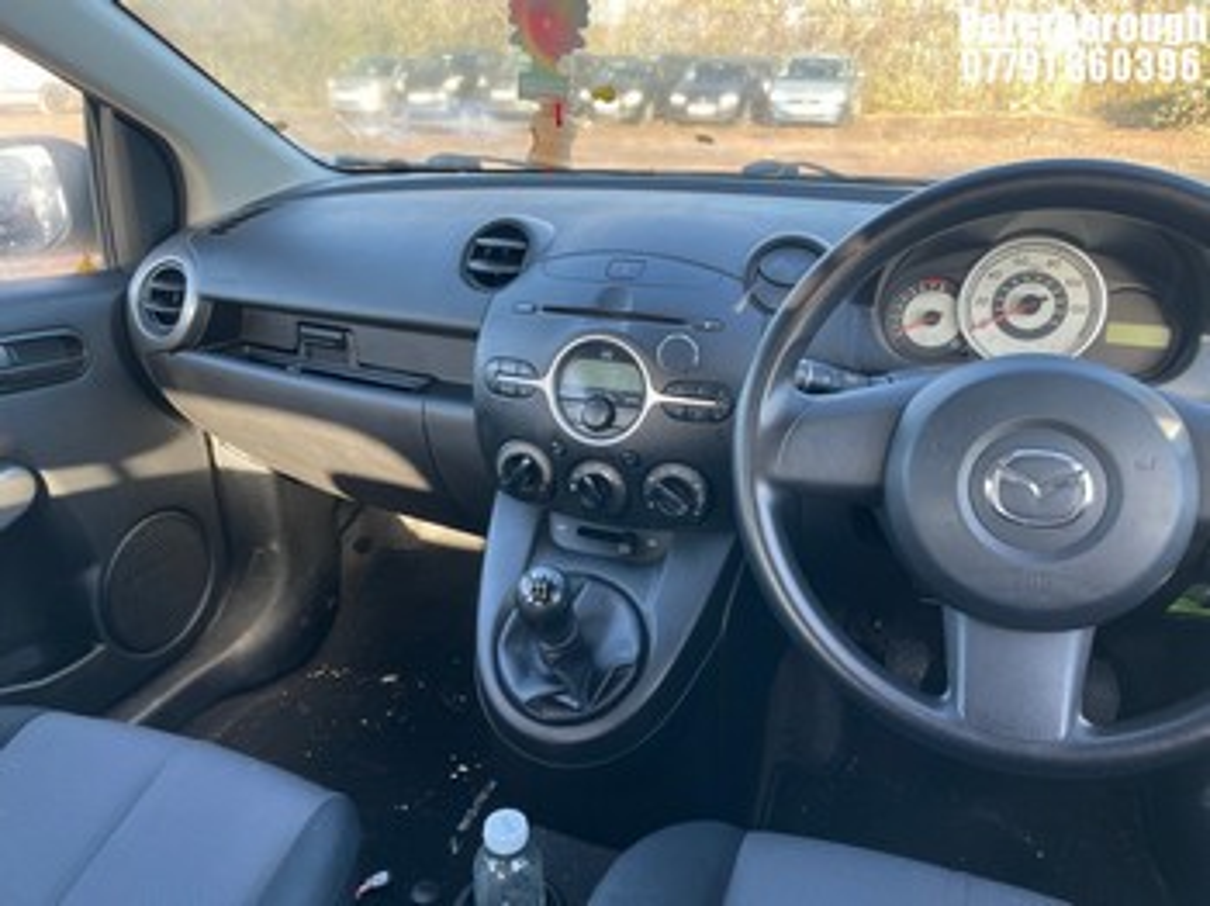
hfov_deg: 67.3
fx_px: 908
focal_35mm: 26
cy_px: 453
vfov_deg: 53.0
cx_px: 605
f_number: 1.6
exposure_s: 1/121
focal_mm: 4.2
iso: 64
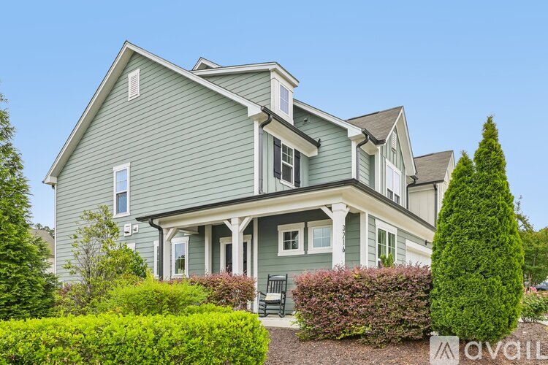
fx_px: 365
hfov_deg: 73.7
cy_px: 182
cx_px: 274
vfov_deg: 53.1
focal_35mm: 24
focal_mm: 24
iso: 200
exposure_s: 1/160
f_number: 9
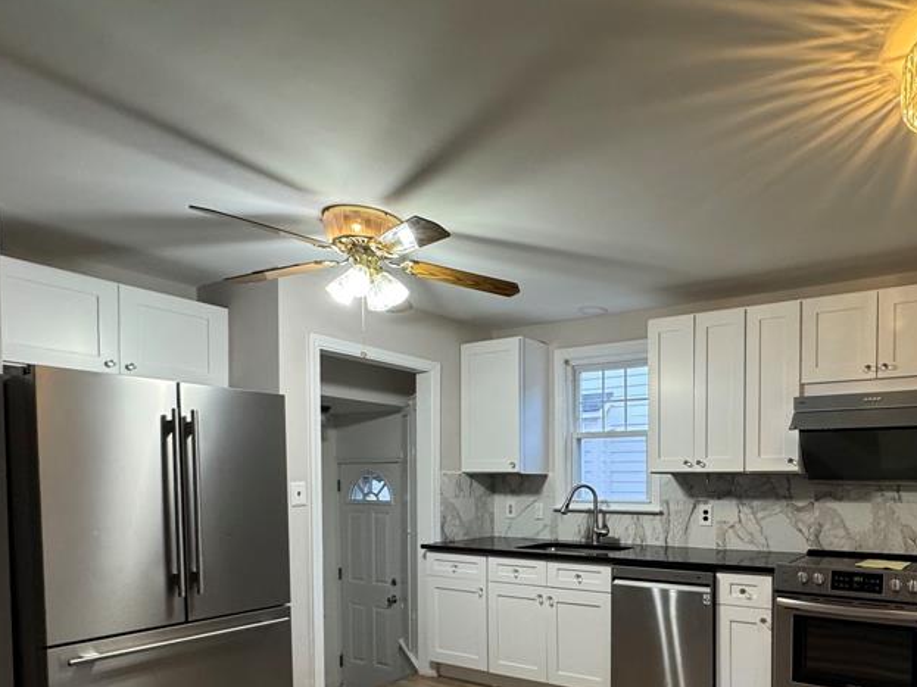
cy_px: 503
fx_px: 609
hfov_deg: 69.9
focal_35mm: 23
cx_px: 667
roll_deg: +0.0
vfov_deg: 56.4
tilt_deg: -2.4
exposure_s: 1/120
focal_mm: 2.22
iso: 250
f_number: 2.2
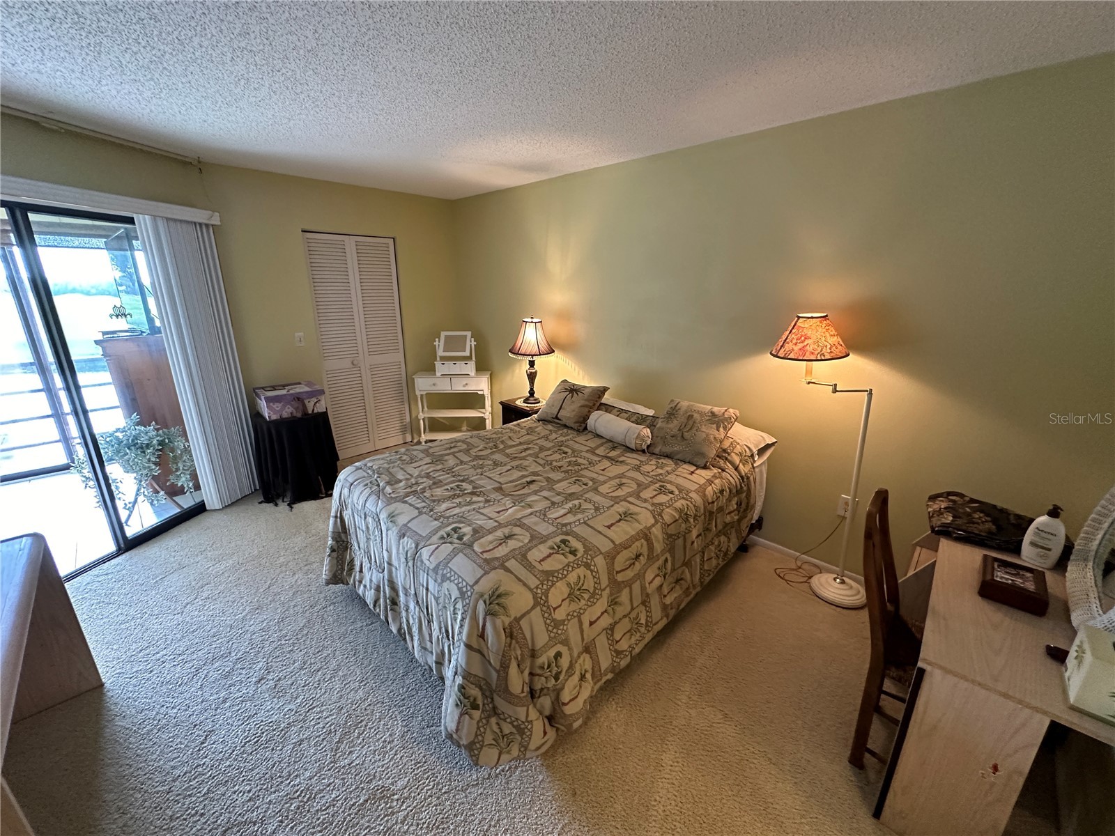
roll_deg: +0.0
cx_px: 558
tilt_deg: -15.3
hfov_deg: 102.1
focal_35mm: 14
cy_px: 418
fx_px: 451
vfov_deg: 85.7
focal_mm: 2.22
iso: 320
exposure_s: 1/60
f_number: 2.2
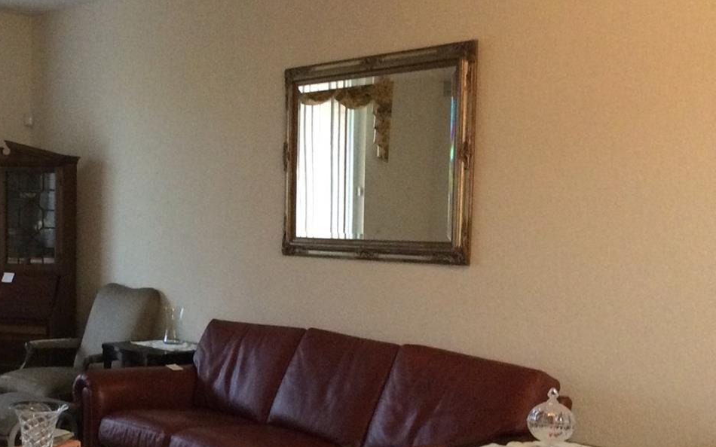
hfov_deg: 35.0
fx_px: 1112
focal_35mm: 57
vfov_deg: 22.7
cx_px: 185
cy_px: 292
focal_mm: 3.3
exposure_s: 1/20
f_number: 2.4
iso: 250
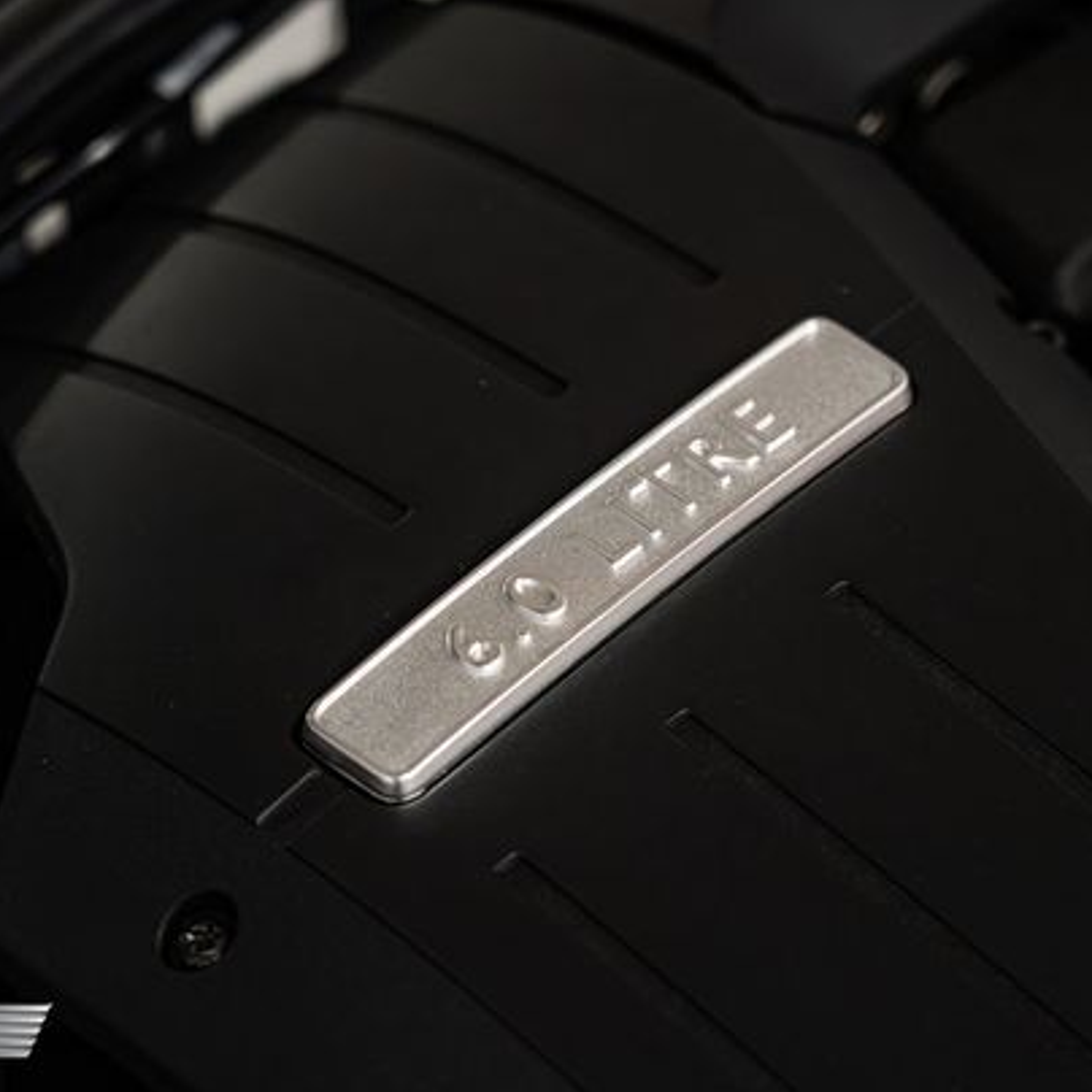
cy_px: 550
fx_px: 3890
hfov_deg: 16.0
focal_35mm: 109
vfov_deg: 16.0
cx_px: 584
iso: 1000
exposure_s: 1/60
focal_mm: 81
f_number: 4
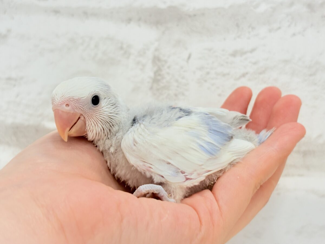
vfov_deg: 28.0
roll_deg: +0.6
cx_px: 162
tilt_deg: -6.1
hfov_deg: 36.8
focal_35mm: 52
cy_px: 122
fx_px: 488
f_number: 1.6
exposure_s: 1/100
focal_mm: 5.96
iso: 64
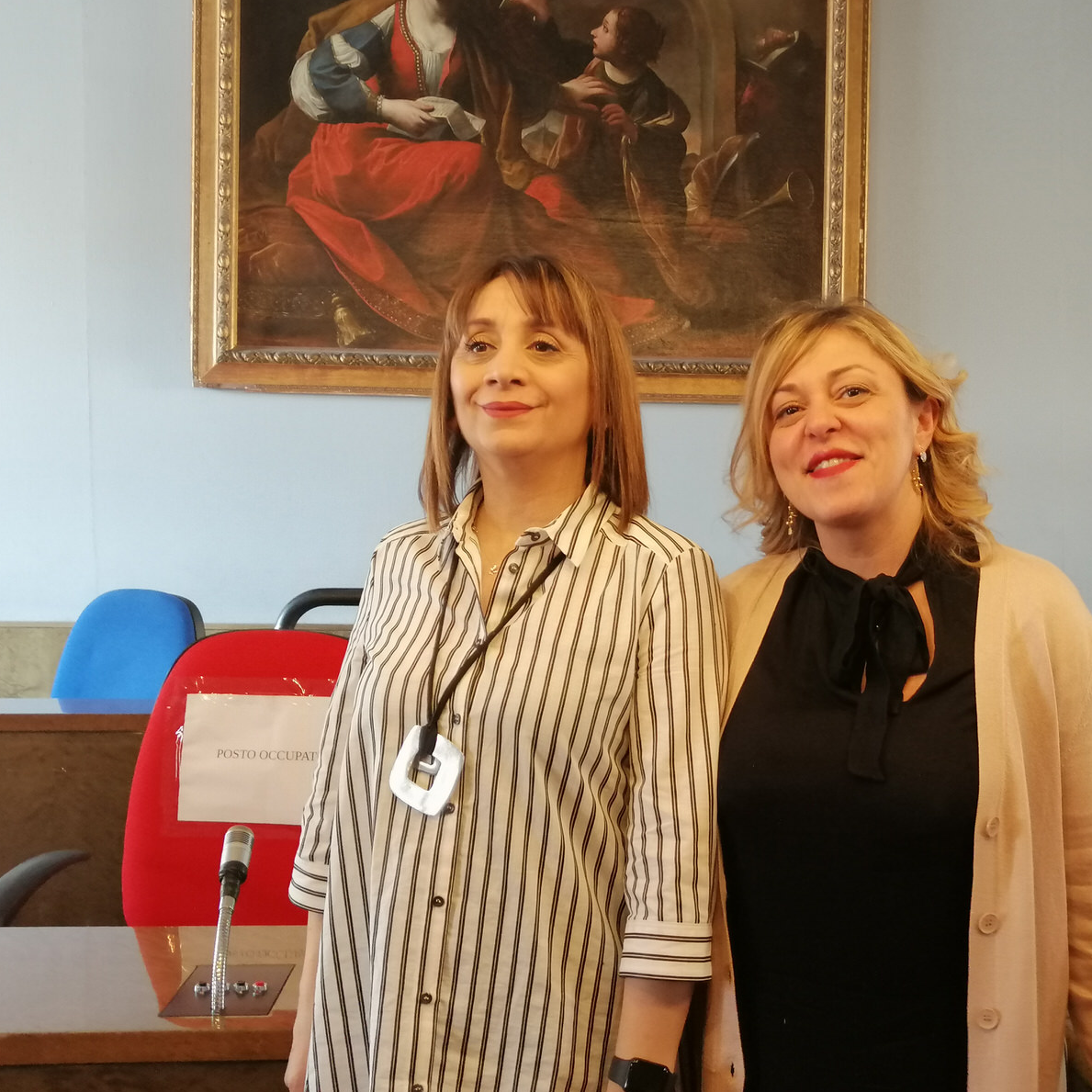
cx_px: 684
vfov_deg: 38.3
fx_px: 1570
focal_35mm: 44
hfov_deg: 38.1
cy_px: 546
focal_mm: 3.95
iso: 400
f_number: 1.8
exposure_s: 1/33.3
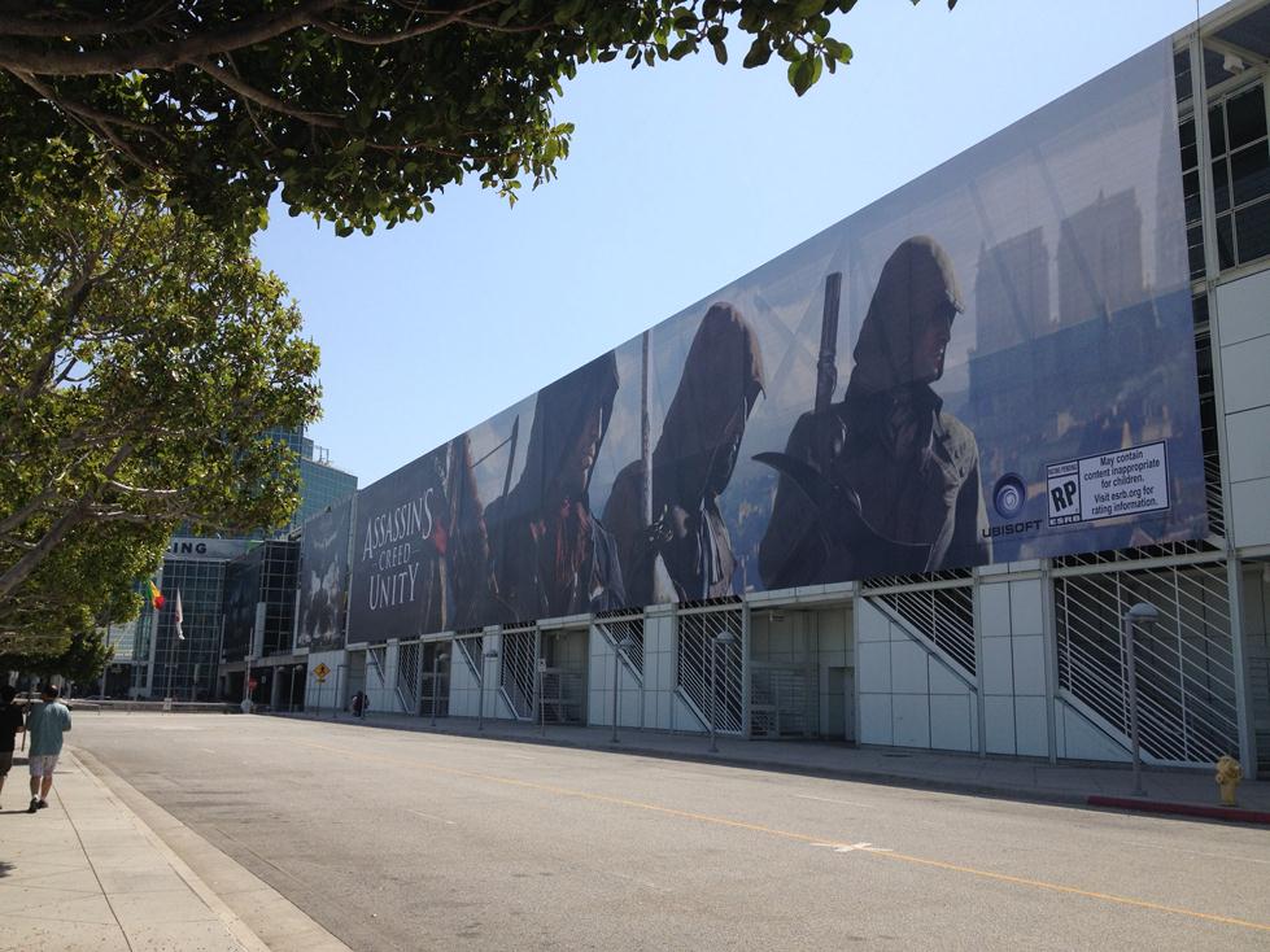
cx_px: 635
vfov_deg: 40.7
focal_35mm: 35
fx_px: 1284
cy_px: 476
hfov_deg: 52.6
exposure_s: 1/1842
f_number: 2.4
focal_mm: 4.28
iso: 50
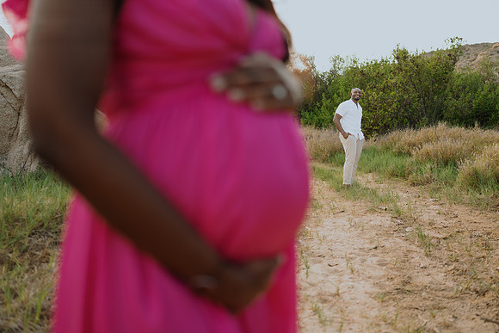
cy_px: 166
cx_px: 250
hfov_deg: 54.4
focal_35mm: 35
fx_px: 485
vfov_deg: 37.9
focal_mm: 35
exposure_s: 1/500
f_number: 1.8
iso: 50
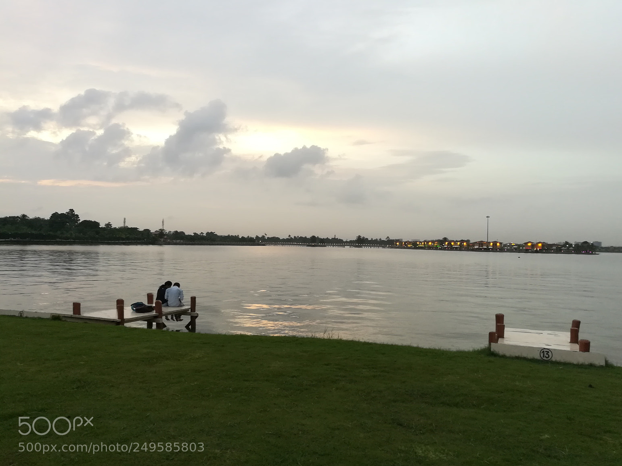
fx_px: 485
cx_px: 316
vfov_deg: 51.4
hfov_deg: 65.3
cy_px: 237
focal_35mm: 27
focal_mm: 3.83
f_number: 2.2
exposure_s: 1/33.3
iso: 160
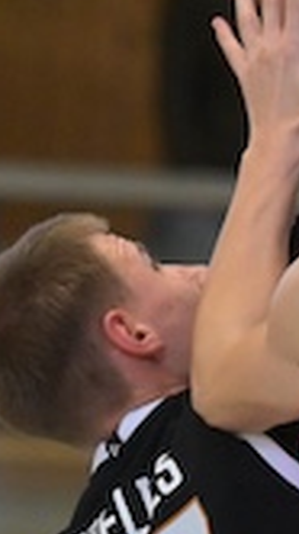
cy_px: 372
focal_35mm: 871
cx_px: -45
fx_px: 12314
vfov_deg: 2.5
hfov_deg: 1.4
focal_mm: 135
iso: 4000
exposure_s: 1/1000
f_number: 2.8
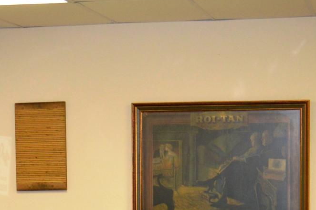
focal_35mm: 136
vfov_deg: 9.8
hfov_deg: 15.0
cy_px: 293
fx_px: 1193
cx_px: 51
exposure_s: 1/60
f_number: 3.5
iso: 400
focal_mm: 20
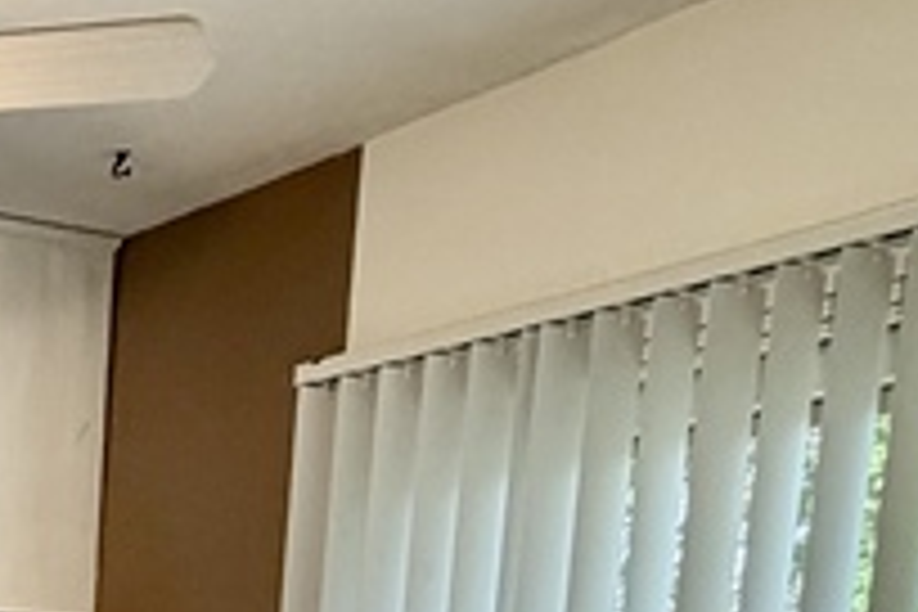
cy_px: 1184
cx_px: -522
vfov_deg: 14.9
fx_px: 1963
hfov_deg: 21.4
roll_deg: -1.9
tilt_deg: -8.9
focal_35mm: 77
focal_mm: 2.22
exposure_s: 1/120
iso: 200
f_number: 2.2
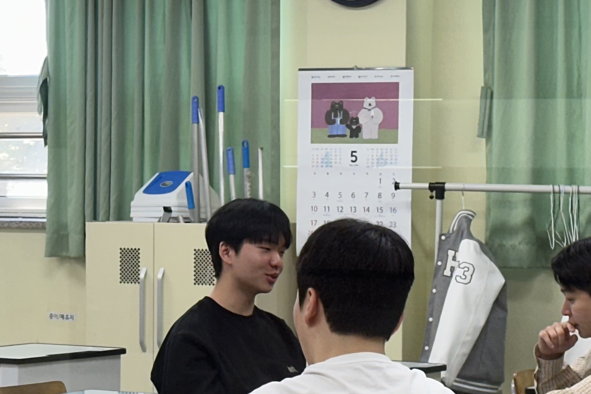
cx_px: 256
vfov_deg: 9.8
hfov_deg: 14.6
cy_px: 266
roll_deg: -0.3
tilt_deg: -1.6
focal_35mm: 140
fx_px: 2298
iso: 50
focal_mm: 6.86
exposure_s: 1/60
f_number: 1.78
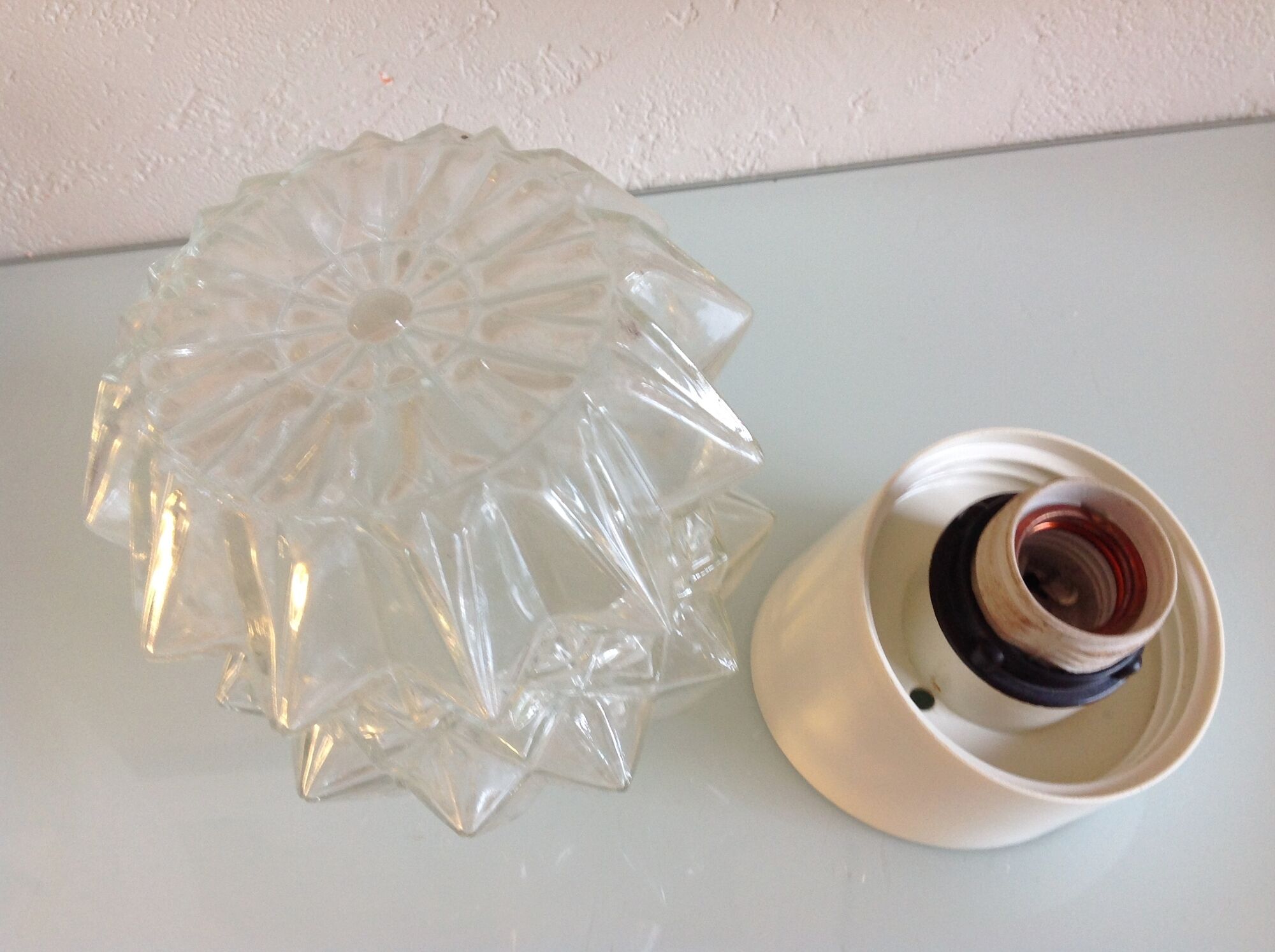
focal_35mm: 35
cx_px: 638
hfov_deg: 52.7
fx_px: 1287
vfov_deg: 40.6
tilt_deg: -56.6
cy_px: 476
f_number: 2.4
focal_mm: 4.28
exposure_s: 1/15
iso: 80
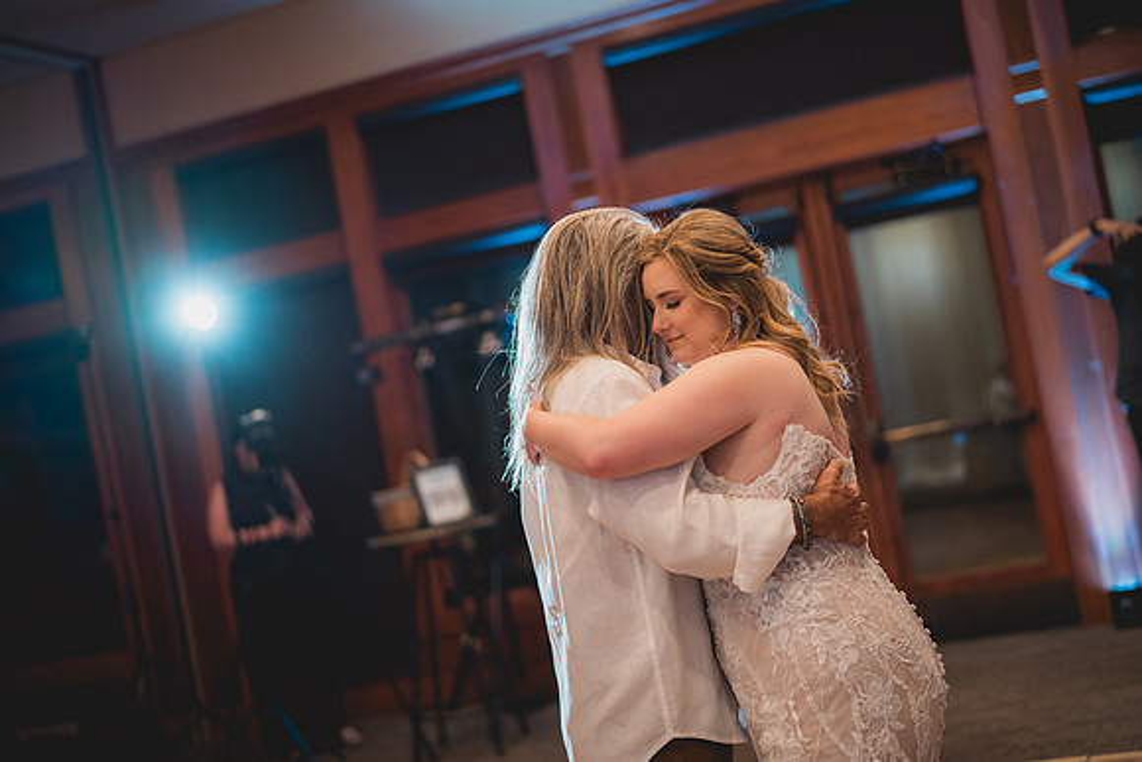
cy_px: 381
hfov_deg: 39.6
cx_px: 571
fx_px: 1586
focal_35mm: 50
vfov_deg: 27.0
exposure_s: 1/400
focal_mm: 50
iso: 1250
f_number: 1.4
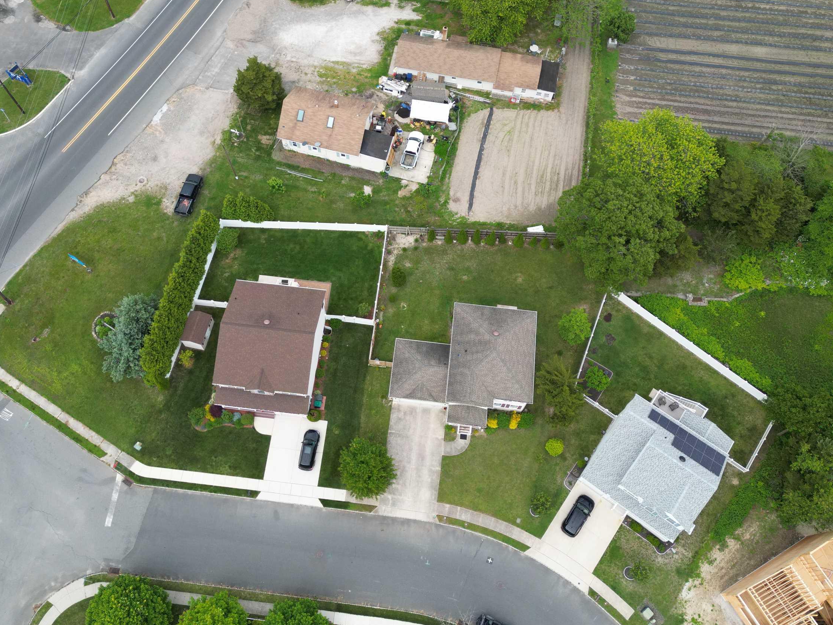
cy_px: 257
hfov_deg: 55.3
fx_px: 794
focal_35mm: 33
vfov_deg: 42.8
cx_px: 392
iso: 110
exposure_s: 1/1250
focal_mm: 6.72
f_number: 1.7
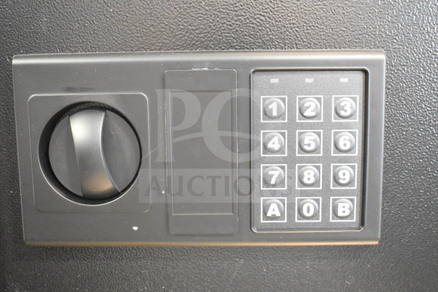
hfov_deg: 43.6
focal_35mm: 45
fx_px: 548
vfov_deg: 29.9
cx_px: 219
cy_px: 146
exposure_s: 1/50
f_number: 4.2
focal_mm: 30
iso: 6400
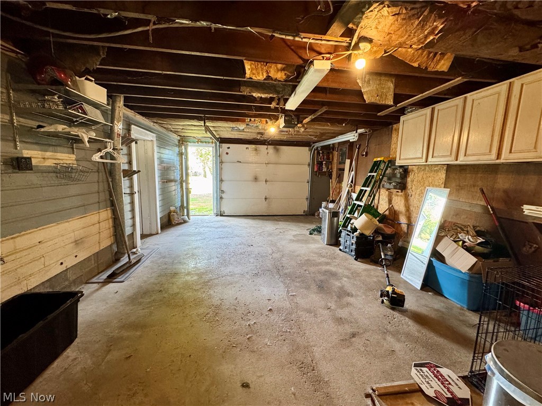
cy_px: 203
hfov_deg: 102.1
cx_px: 271
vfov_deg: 85.7
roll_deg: -2.1
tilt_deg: -8.9
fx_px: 219
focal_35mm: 14
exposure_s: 1/60
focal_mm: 2.22
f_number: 2.2
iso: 320
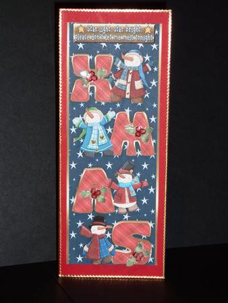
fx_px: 790
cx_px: 114
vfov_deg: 21.8
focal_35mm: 90
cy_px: 152
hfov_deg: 16.4
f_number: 4.3
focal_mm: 14.7
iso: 100
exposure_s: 1/40
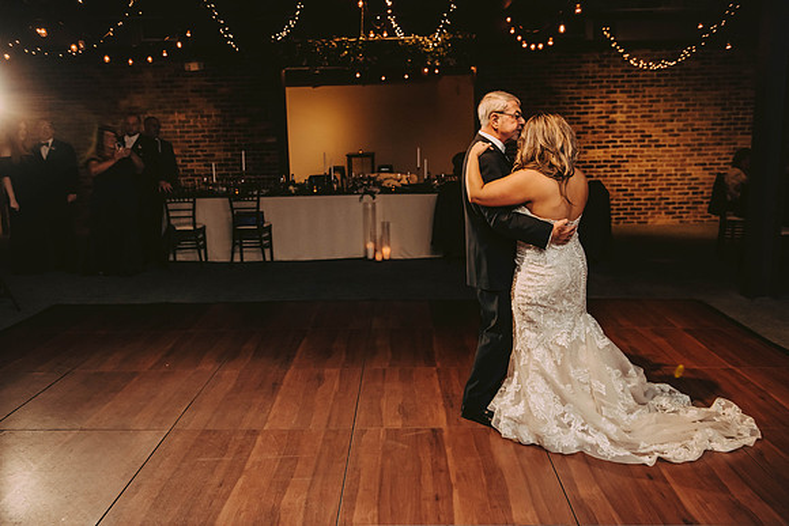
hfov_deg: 55.8
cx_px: 394
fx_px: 745
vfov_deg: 38.9
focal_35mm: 34
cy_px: 263
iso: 2000
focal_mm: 34
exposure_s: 1/200
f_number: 3.2
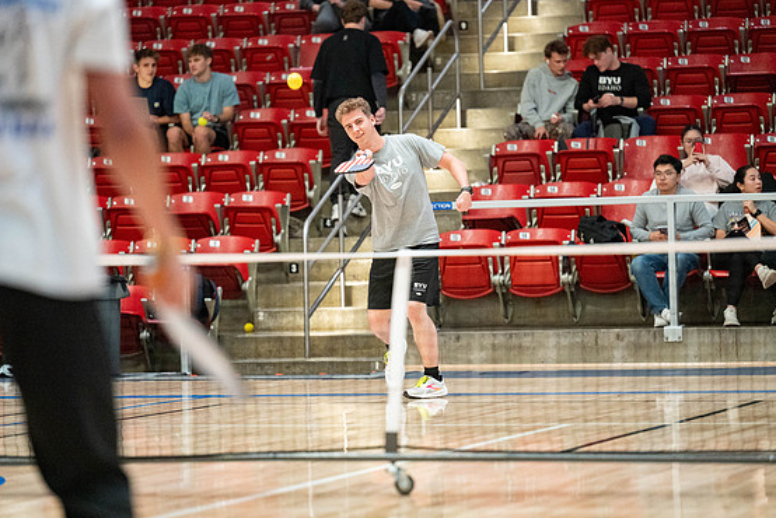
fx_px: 3386
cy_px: 258
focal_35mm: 157
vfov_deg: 8.8
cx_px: 389
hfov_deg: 13.1
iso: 5000
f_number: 2.8
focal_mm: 150
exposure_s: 1/500
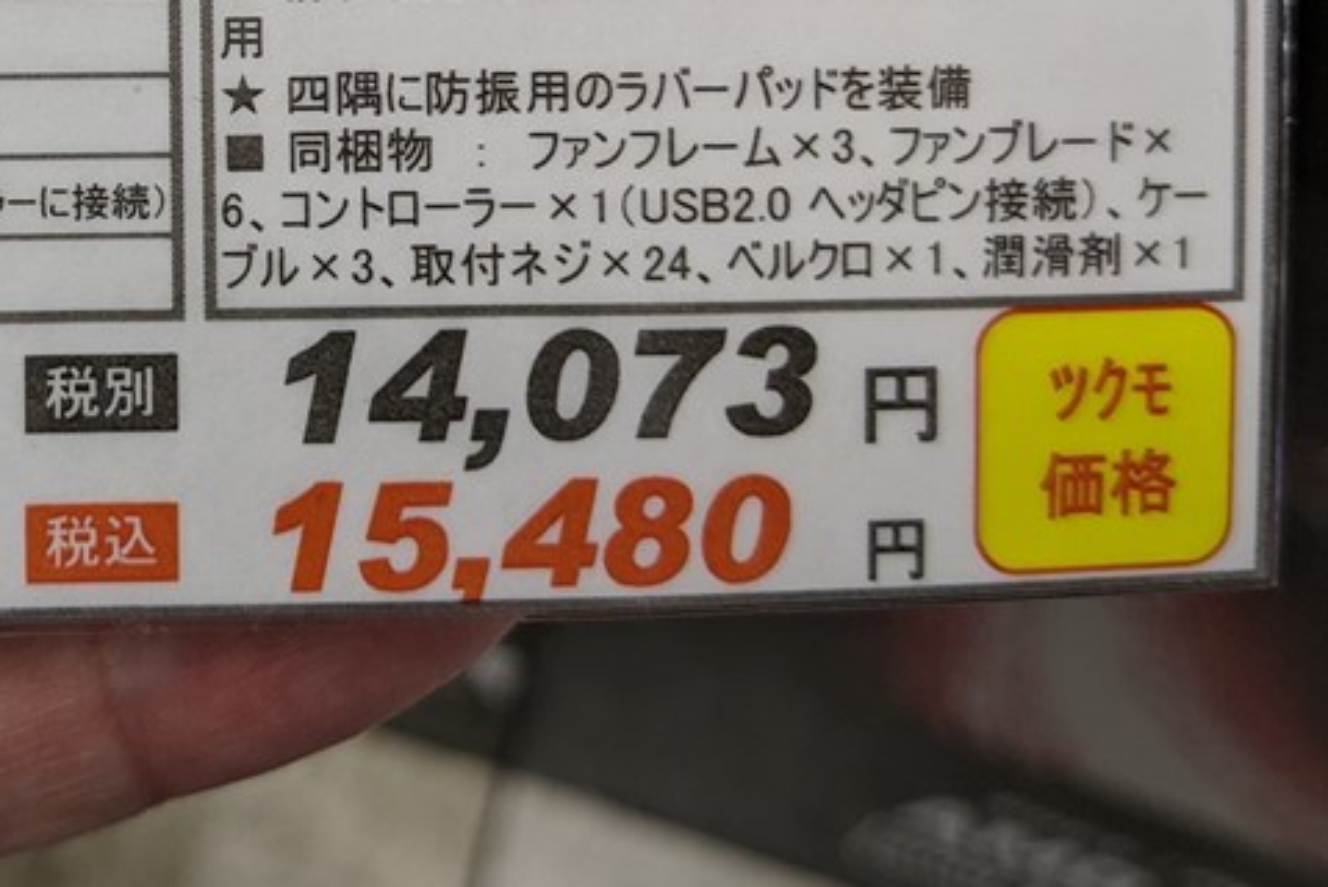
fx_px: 2215
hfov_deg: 32.2
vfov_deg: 21.8
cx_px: 213
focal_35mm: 60
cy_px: -22
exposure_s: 1/99.9
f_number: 1.73
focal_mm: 4.38
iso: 65
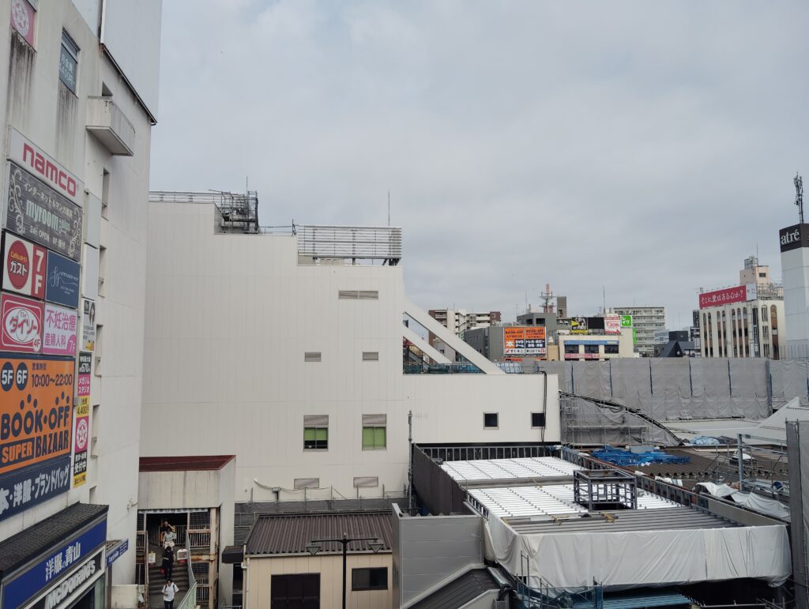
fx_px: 655
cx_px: 404
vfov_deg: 49.9
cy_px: 304
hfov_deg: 63.4
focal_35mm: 28
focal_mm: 4.22
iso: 50
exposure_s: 1/912
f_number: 1.8
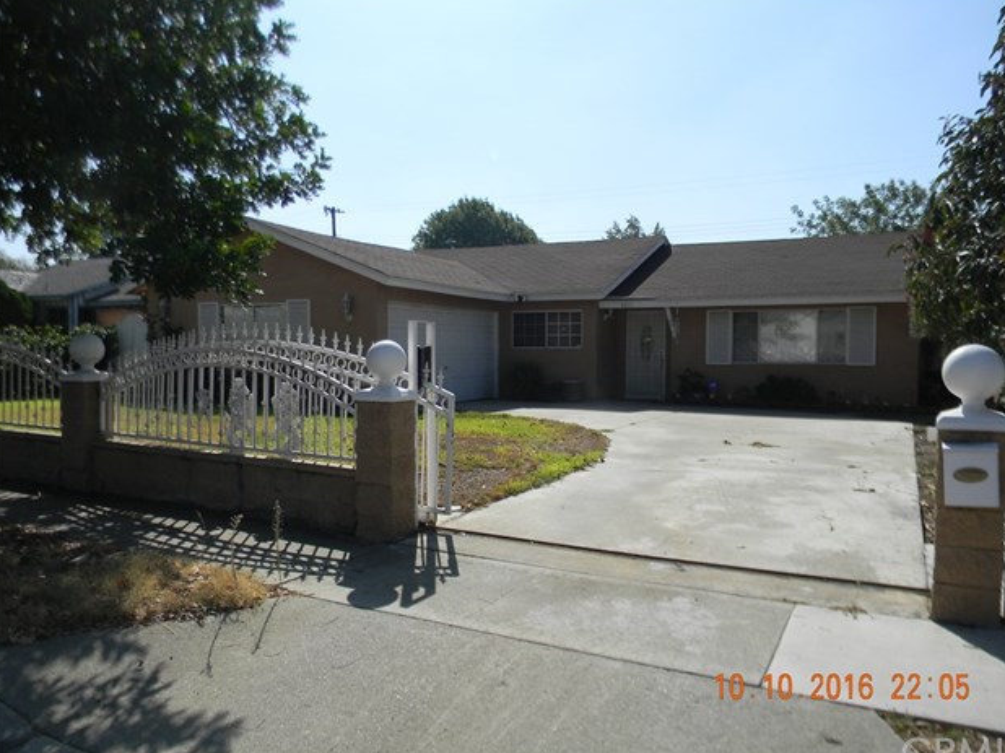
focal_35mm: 29
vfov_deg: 48.2
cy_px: 377
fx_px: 842
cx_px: 512
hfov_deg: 61.7
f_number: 7
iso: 80
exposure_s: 1/330
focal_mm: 5
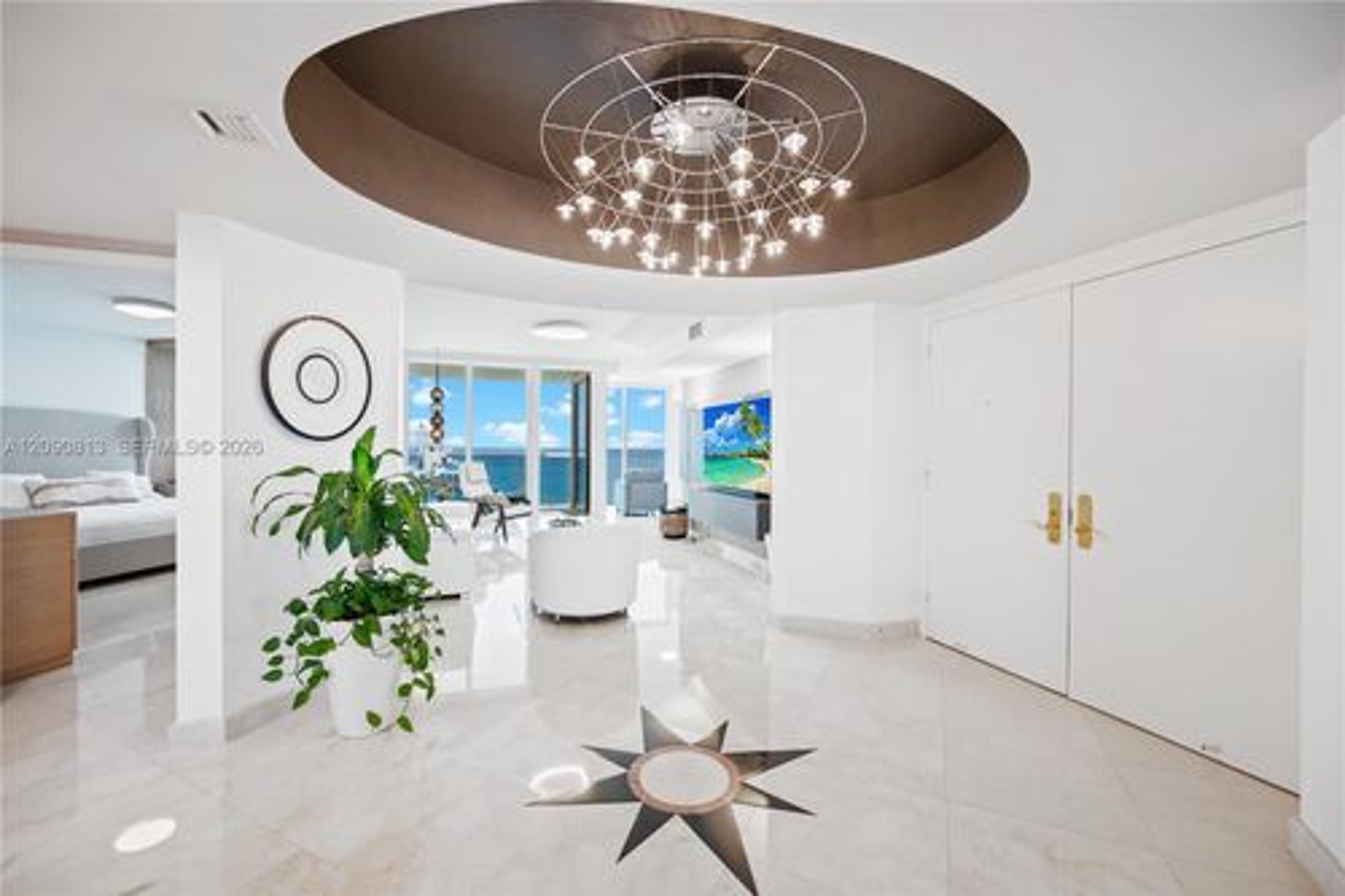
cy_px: 448
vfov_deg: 81.2
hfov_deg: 104.3
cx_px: 672
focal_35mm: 14
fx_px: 523
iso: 100
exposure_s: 1/15
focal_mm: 14
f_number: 2.8
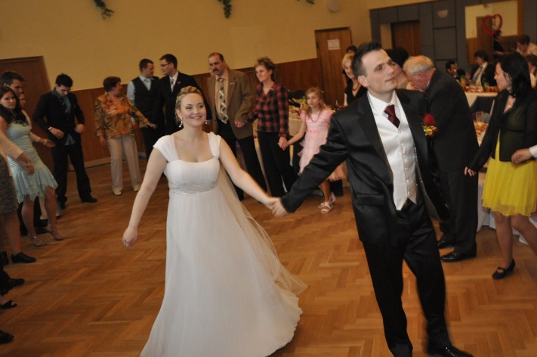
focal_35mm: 38
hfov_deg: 50.3
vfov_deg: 34.9
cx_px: 334
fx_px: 566
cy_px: 193
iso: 1600
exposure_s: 1/40
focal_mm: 20
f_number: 5.6
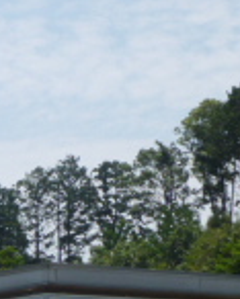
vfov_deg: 9.9
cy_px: 385
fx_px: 1703
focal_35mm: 192
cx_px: -154
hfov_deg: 7.9
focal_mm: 8
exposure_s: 1/1300
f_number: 3.9
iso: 100
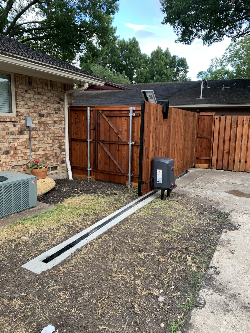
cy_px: 166
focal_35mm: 26
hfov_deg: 53.1
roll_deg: -1.8
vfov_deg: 67.3
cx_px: 125
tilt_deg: -9.5
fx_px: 250
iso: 64
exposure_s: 1/121
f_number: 1.8
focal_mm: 4.25
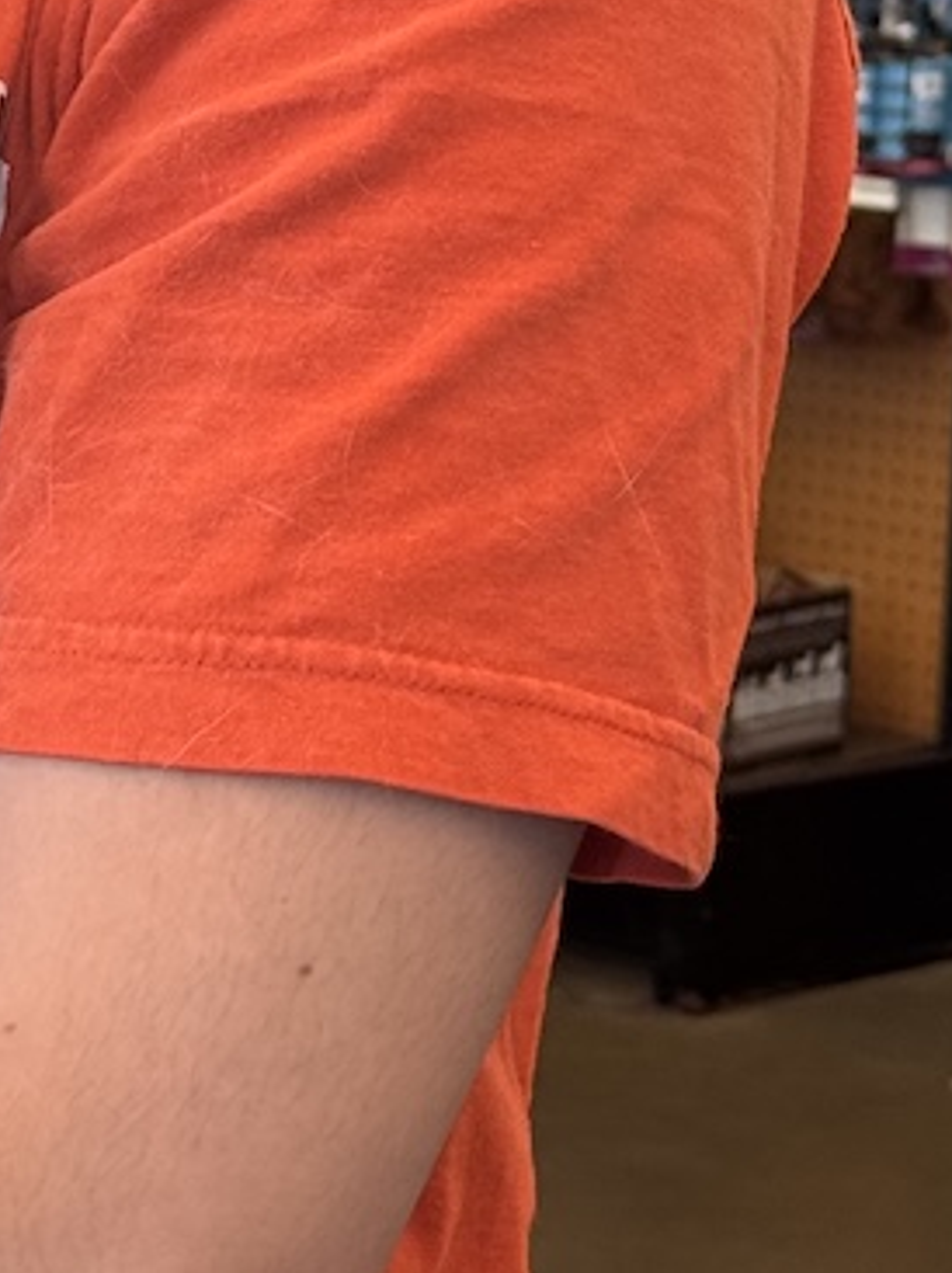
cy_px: 297
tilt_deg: -8.2
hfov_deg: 8.3
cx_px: -525
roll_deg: -1.5
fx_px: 6425
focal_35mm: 175
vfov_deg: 11.3
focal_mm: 6.76
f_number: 1.78
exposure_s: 1/142
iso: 64
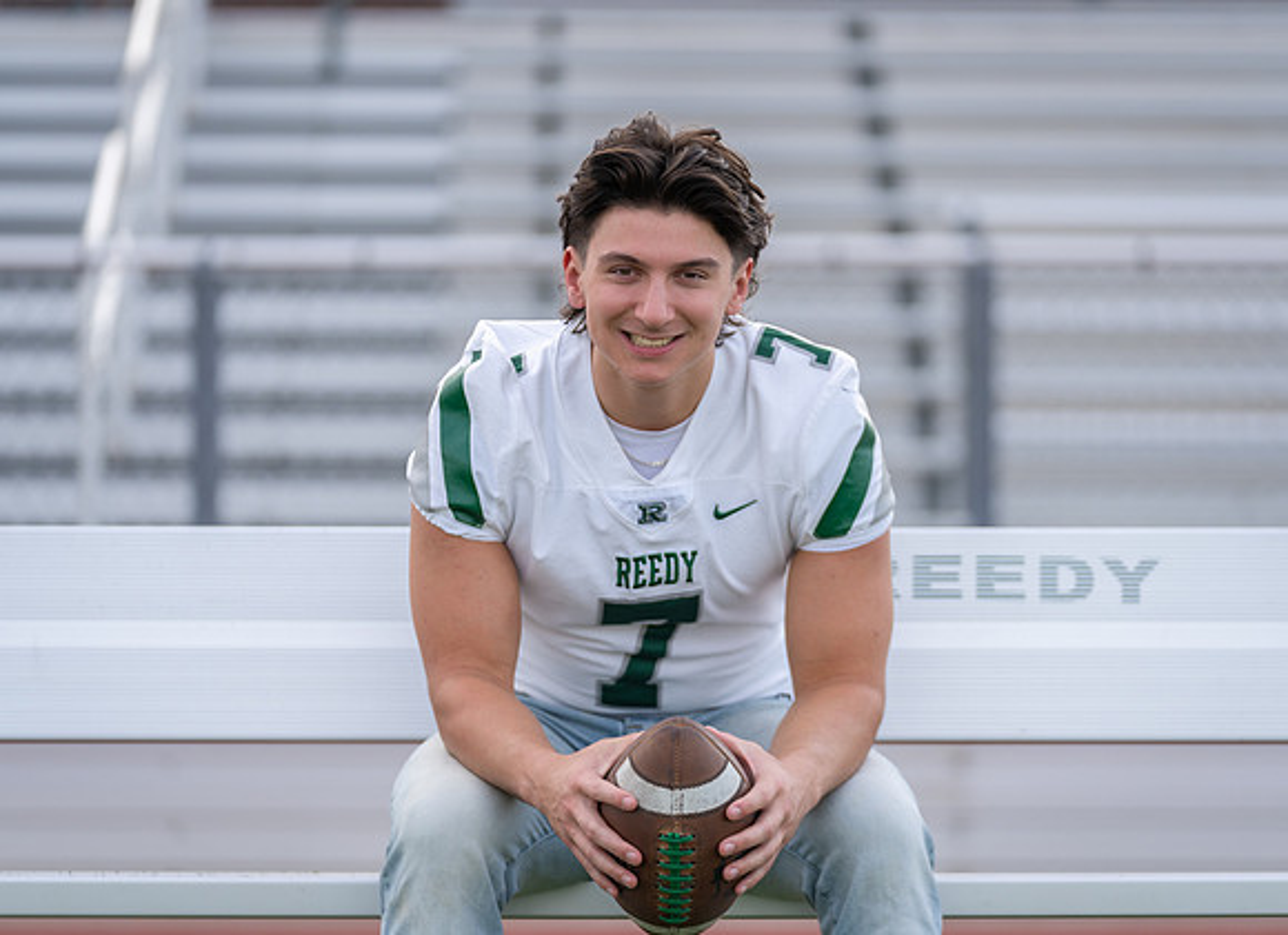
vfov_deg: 7.9
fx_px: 6790
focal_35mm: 185
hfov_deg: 10.8
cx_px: 668
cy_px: 439
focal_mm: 159
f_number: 2.8
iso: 100
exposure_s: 1/500
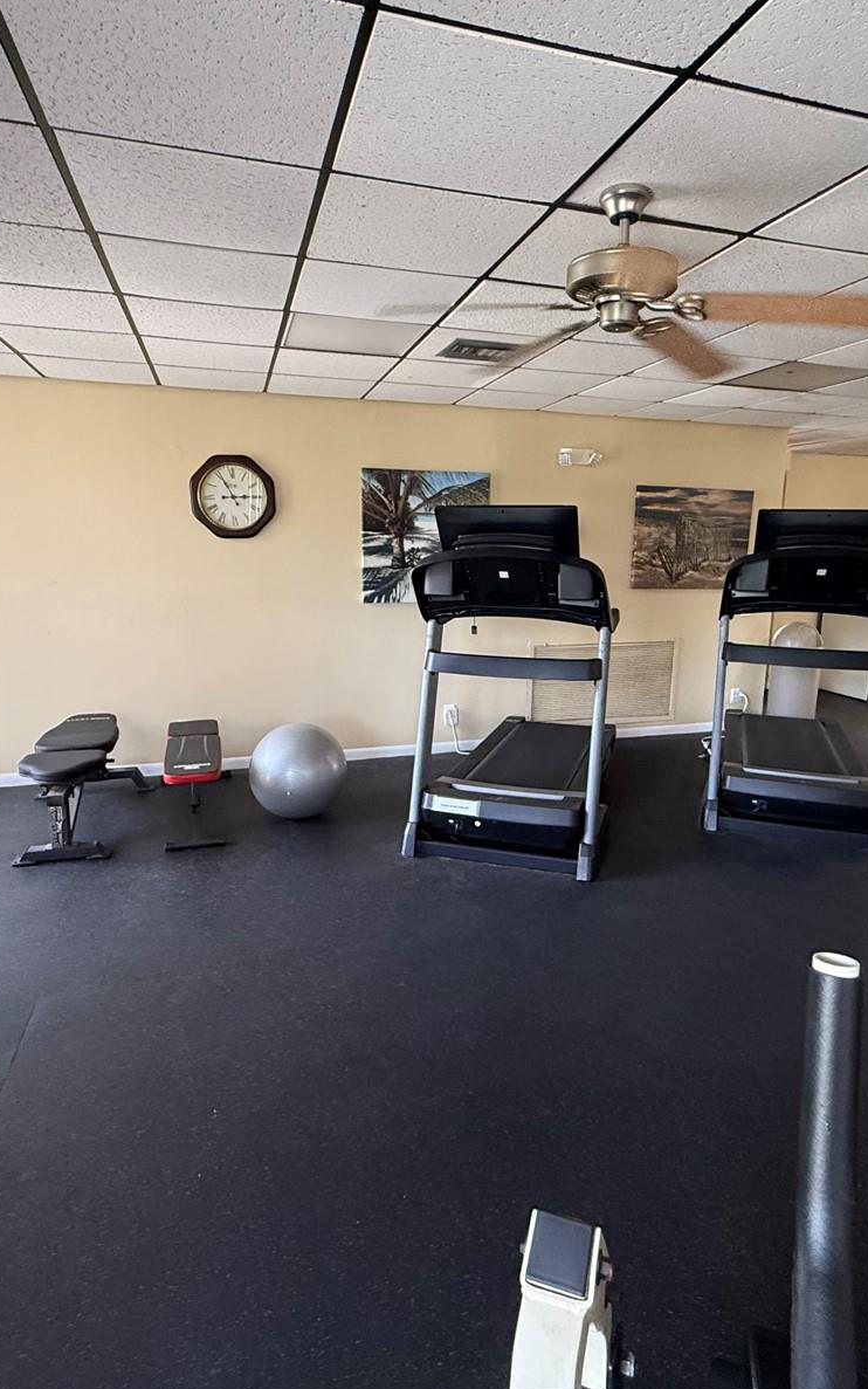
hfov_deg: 59.6
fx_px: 757
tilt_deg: -11.8
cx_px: 469
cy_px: 694
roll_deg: +0.1
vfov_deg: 85.1
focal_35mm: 20
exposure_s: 1/60
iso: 400
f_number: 2.2
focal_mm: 2.22
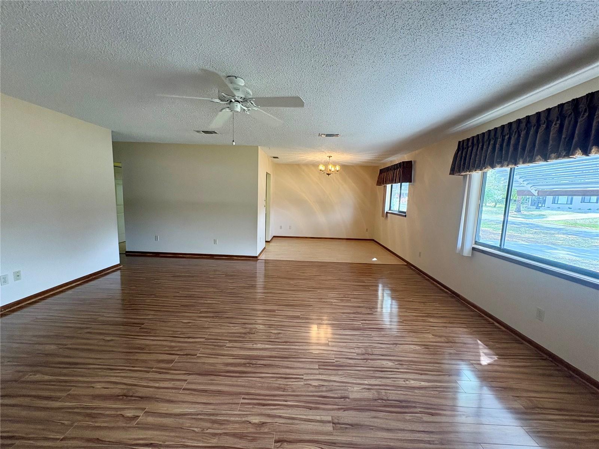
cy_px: 224
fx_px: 242
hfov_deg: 102.1
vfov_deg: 85.7
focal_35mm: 14
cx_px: 300
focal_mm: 2.22
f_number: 2.2
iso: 250
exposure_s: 1/120
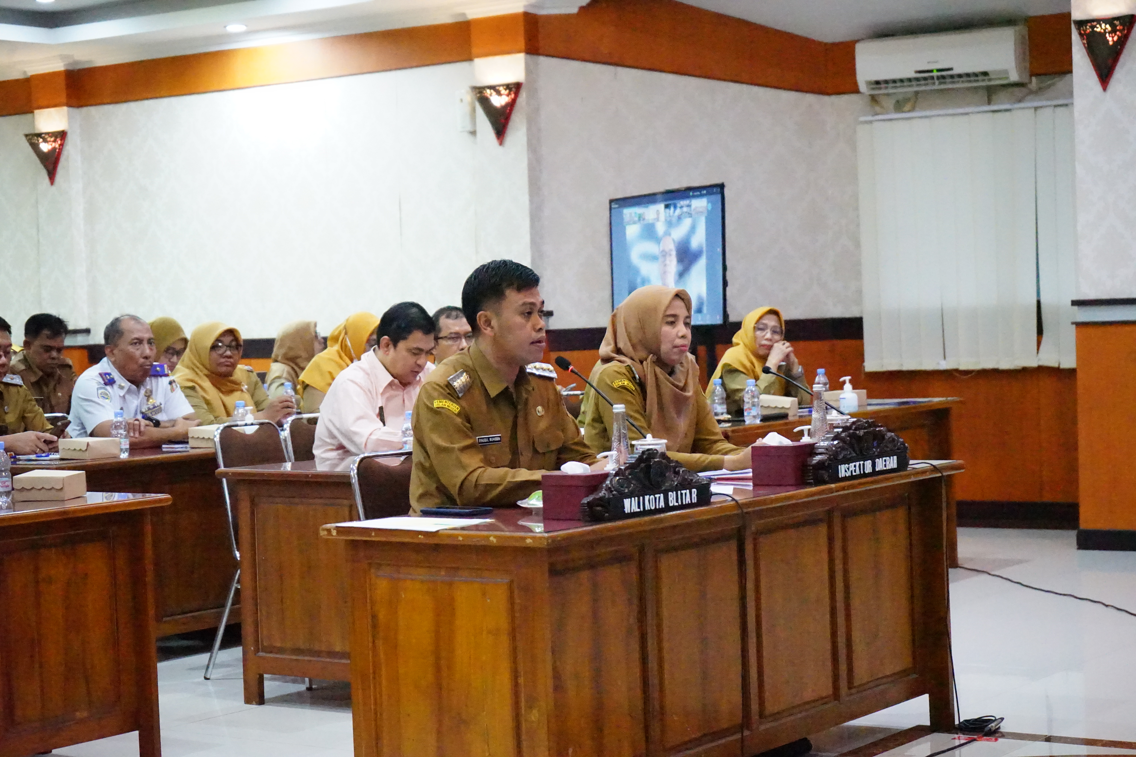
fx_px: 2209
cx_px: 568
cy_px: 378
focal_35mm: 70
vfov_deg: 19.5
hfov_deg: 28.8
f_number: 5.6
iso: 25600
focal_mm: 70
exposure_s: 1/250
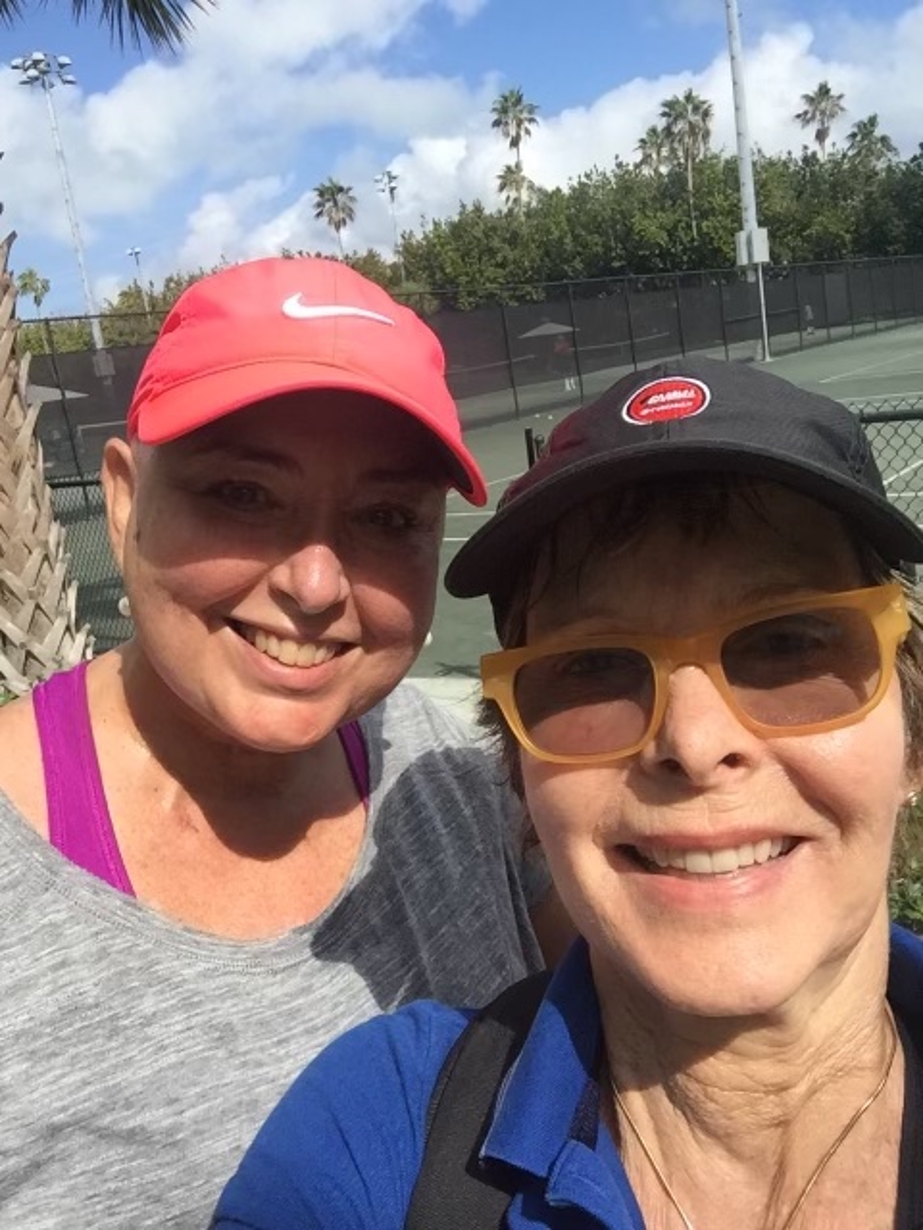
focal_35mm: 31
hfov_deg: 45.4
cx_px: 462
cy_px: 615
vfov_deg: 58.4
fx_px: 1102
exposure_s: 1/1490
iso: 32
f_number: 2.2
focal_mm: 2.65
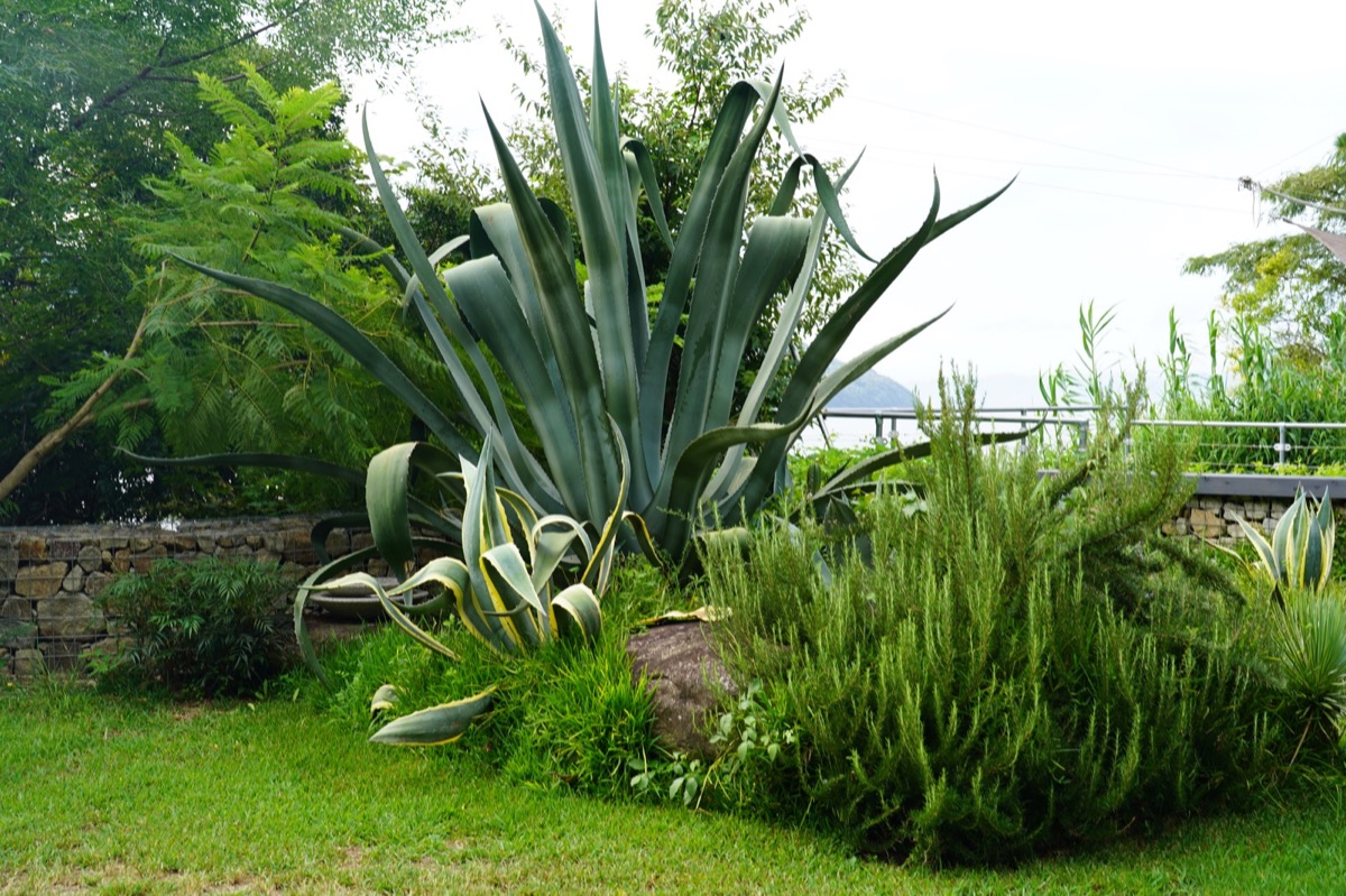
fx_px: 1869
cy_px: 448
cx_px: 673
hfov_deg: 39.6
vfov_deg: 27.0
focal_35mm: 50
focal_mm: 50
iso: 100
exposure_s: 1/100
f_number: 5.6
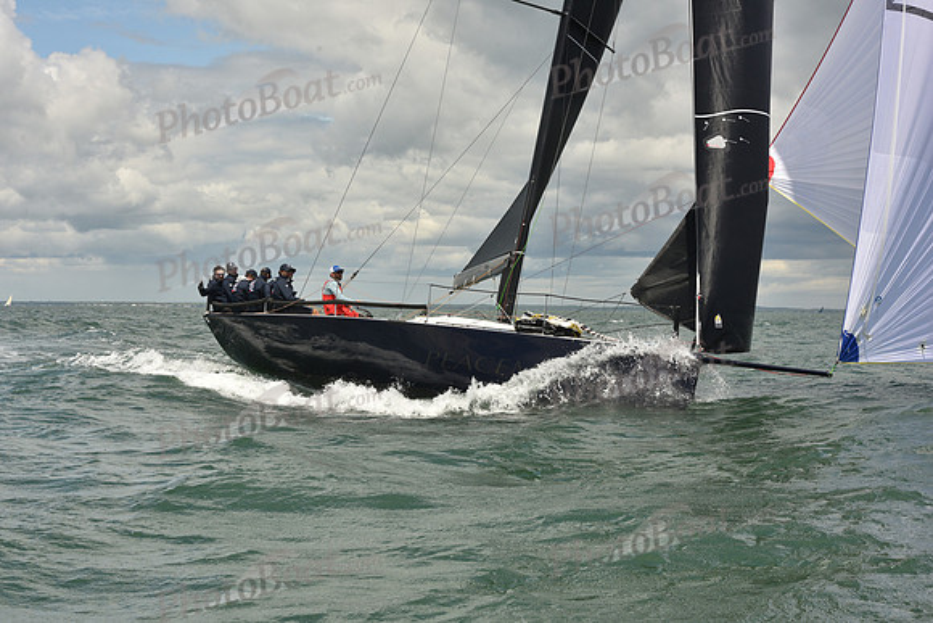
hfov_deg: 28.8
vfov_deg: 19.5
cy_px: 312
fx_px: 1815
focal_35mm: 70
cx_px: 466
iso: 320
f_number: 11
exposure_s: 1/800
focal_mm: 70
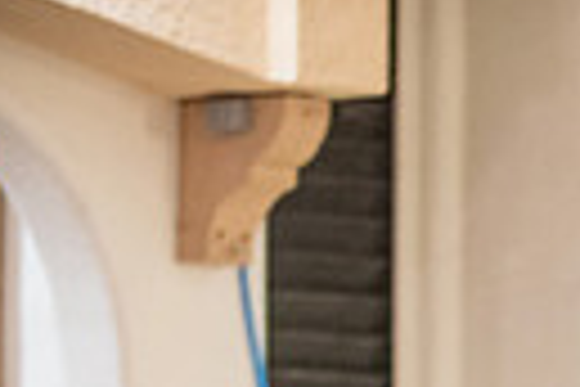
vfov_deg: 3.1
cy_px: 857
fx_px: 7121
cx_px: 1169
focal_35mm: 442
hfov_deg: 4.6
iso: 2000
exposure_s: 1/160
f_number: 2.8
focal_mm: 98
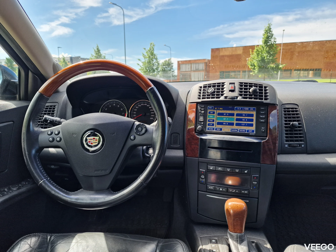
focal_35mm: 23
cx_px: 168
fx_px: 223
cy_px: 126
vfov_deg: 58.9
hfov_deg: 73.9
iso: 50
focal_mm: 6.4
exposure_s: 1/180
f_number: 1.8
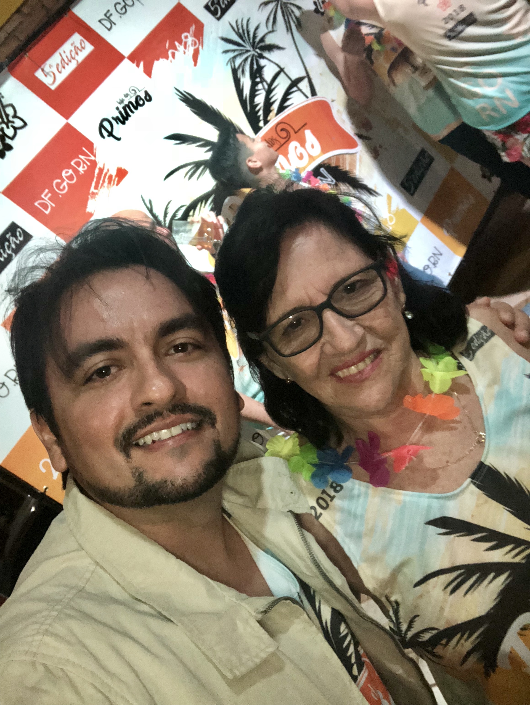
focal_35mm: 32
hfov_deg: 44.2
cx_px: 265
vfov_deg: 56.8
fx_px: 653
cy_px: 352
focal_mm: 2.87
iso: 320
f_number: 2.2
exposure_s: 1/33
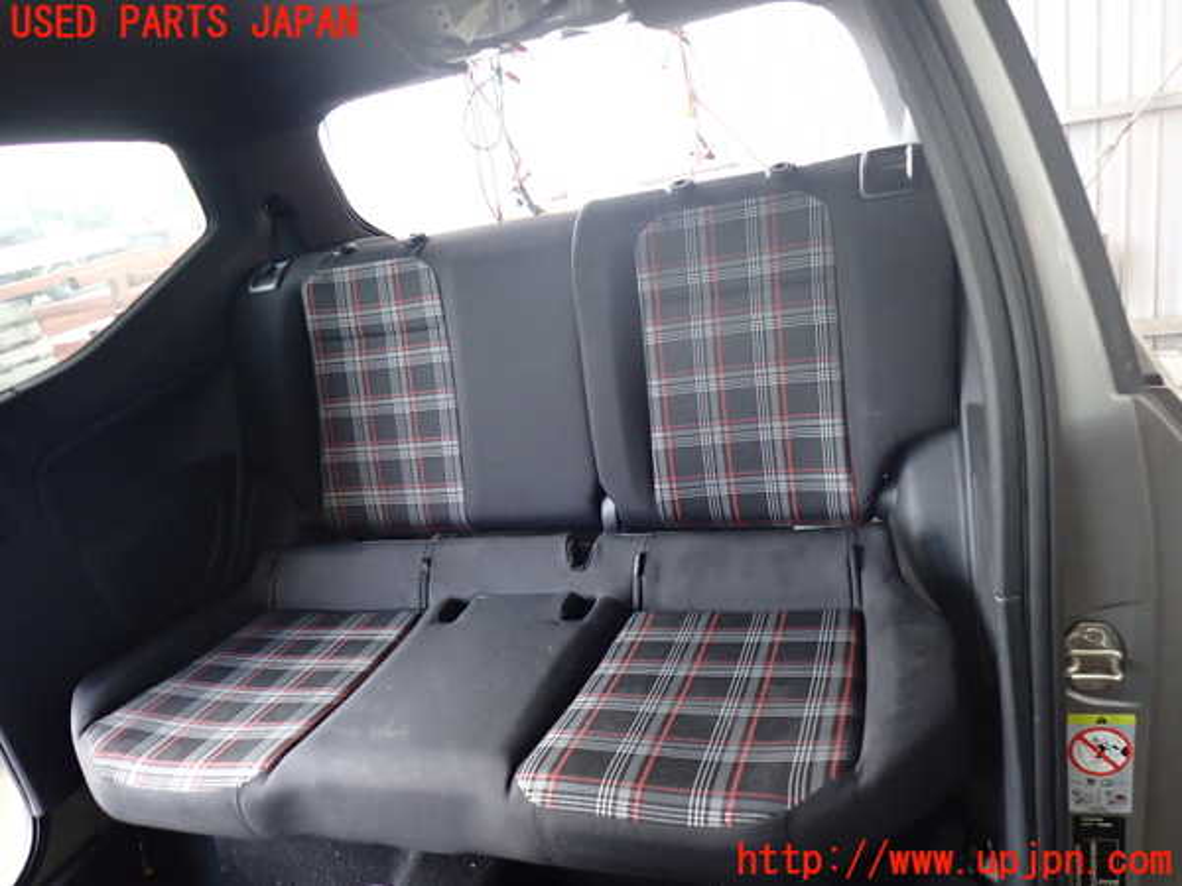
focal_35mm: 25
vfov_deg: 54.9
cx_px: 591
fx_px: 854
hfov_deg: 69.4
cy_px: 443
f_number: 2
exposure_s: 1/60
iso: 400
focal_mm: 4.5
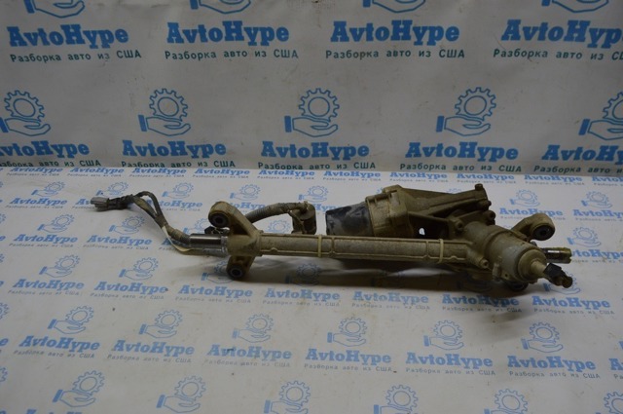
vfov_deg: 43.5
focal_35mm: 30
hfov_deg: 62.0
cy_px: 207
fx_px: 519
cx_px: 312
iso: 400
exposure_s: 1/100
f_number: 5
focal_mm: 20
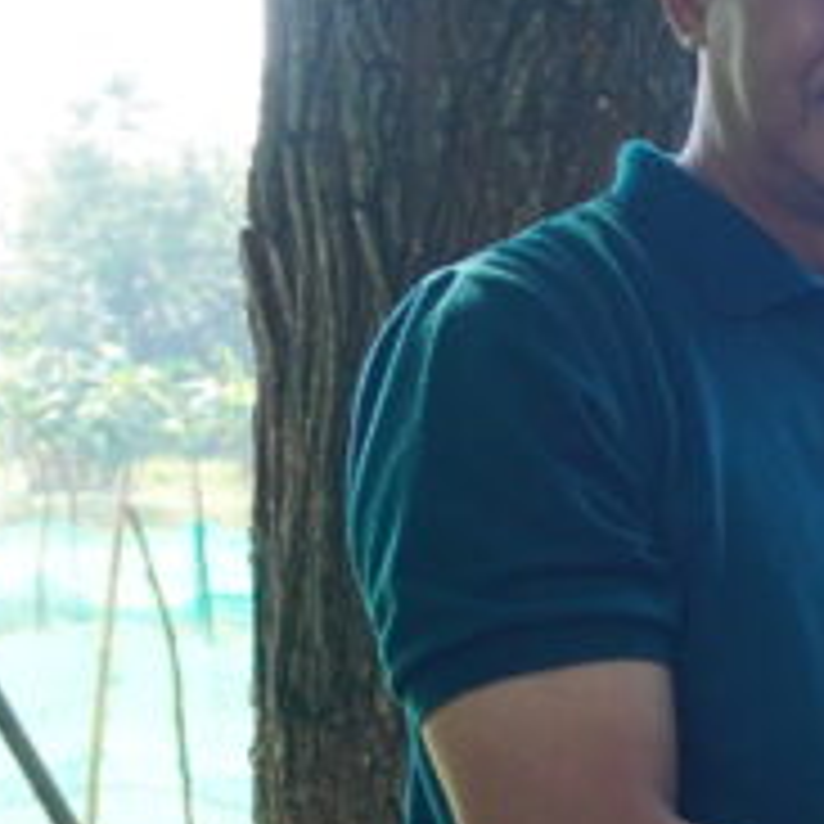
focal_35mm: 171
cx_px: 2022
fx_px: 4605
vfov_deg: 10.2
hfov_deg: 9.1
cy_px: 552
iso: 400
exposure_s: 1/200
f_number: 5.6
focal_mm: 24
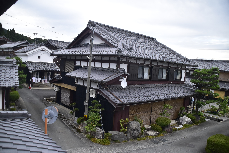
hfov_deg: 67.3
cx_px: 114
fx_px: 172
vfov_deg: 48.0
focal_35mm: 27
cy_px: 76
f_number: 16
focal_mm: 18
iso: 1000
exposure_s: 1/1000
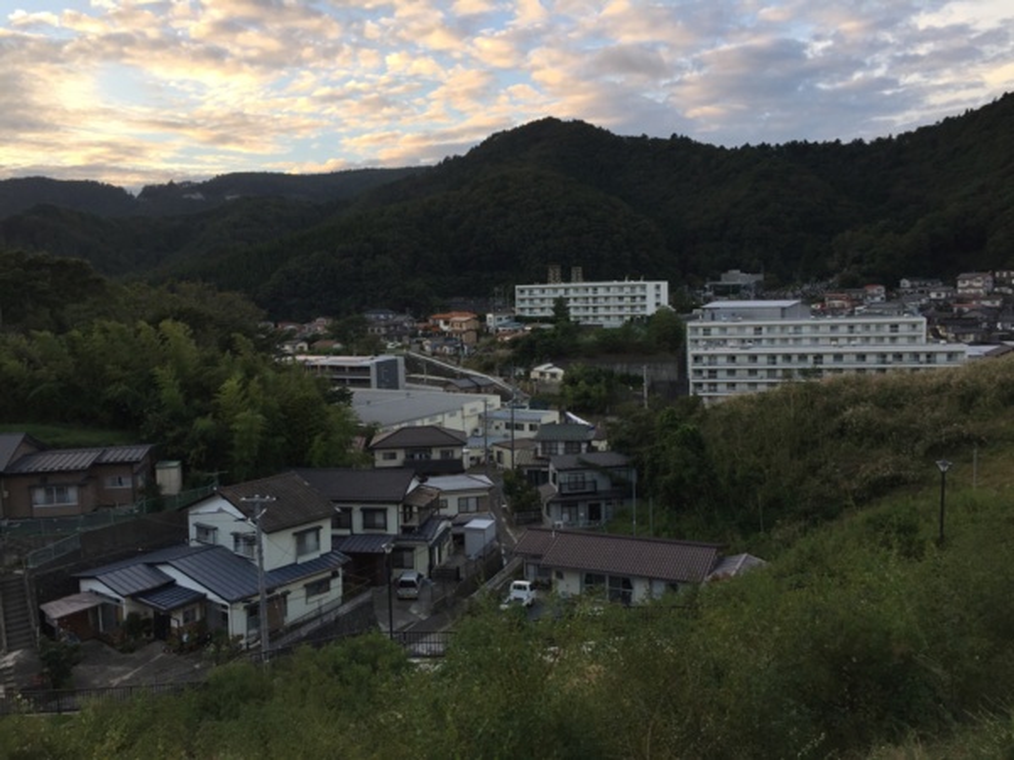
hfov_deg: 61.7
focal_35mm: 29
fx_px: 849
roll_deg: +1.0
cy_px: 380
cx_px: 507
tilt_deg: -6.8
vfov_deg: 48.2
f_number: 2.2
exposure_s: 1/335
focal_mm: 4.15
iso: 32
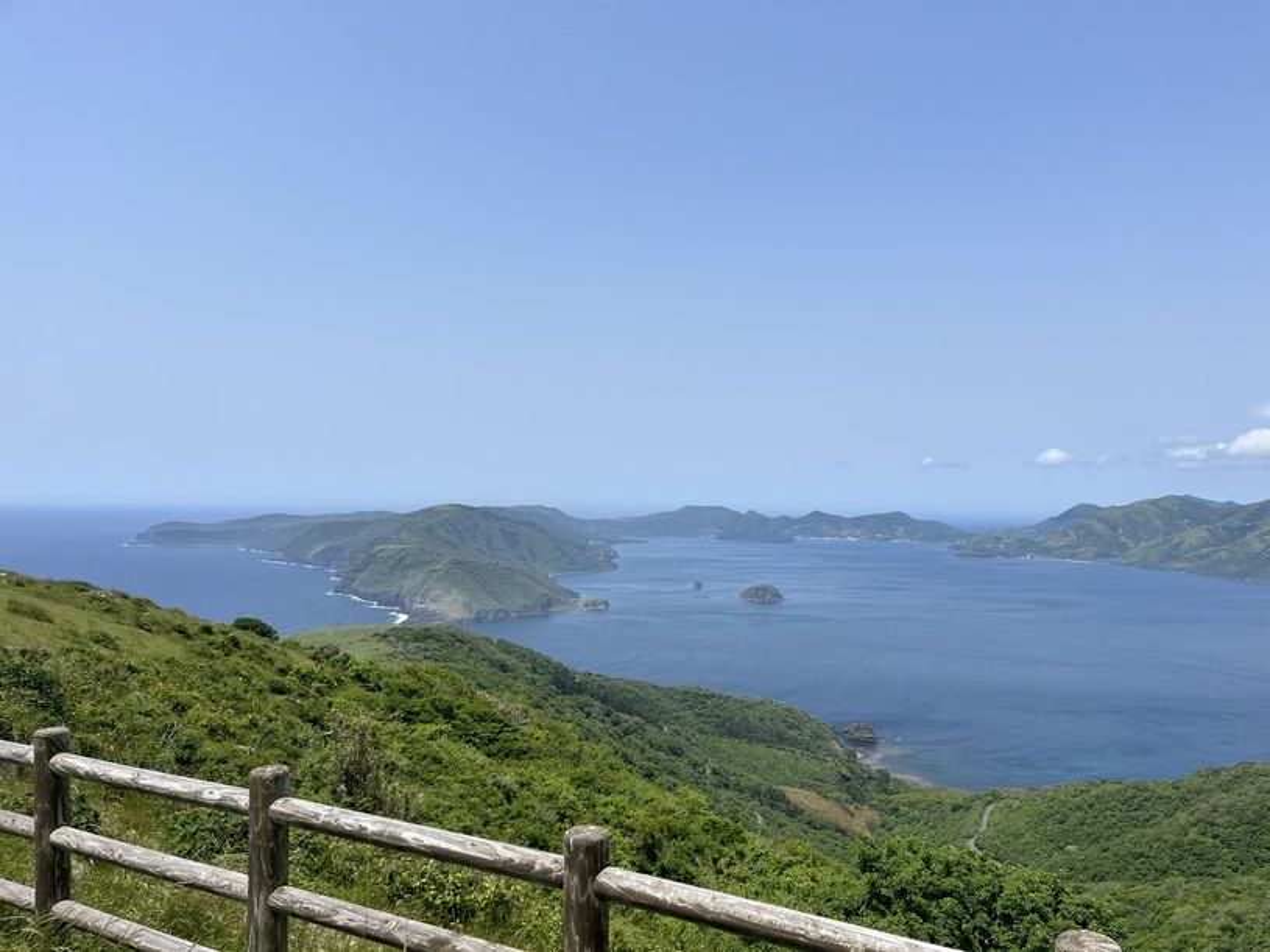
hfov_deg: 67.3
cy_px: 476
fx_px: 954
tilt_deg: +1.6
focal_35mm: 26
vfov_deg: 53.1
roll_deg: -2.0
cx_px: 635
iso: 50
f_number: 1.6
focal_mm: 5.1
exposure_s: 1/5319
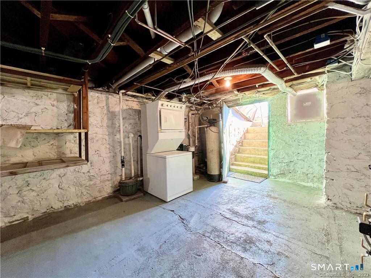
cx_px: 186
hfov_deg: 106.2
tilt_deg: -3.1
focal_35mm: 13
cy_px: 139
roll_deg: +1.0
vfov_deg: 89.9
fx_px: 139
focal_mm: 1.57
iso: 200
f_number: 1.8
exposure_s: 1/120
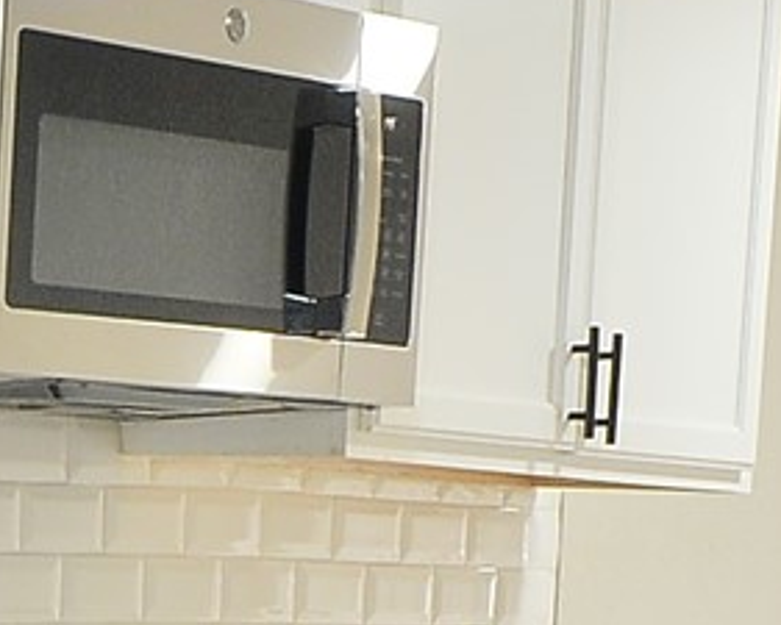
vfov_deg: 8.6
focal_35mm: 174
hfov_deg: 10.6
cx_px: -516
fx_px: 4023
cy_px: 1035
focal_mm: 24
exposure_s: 1/60
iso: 800
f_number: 4.5
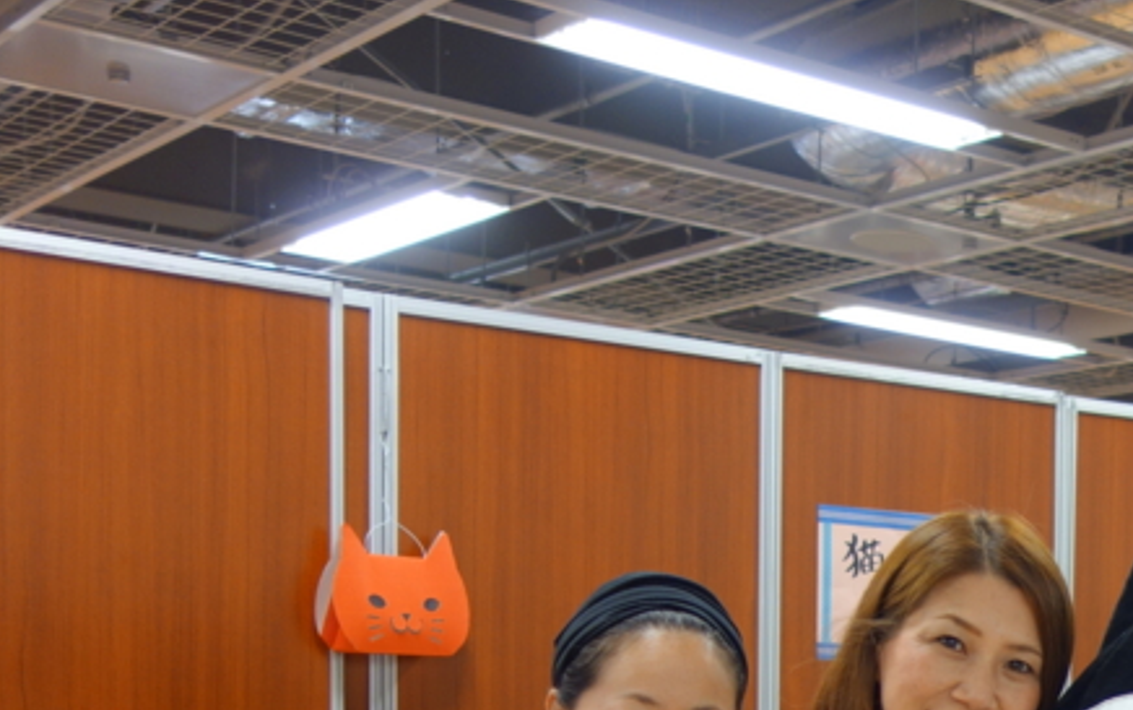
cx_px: 1247
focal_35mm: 67
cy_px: 797
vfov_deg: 18.6
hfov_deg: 27.9
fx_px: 2070
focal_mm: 10.4
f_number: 1.8
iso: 125
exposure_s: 1/50
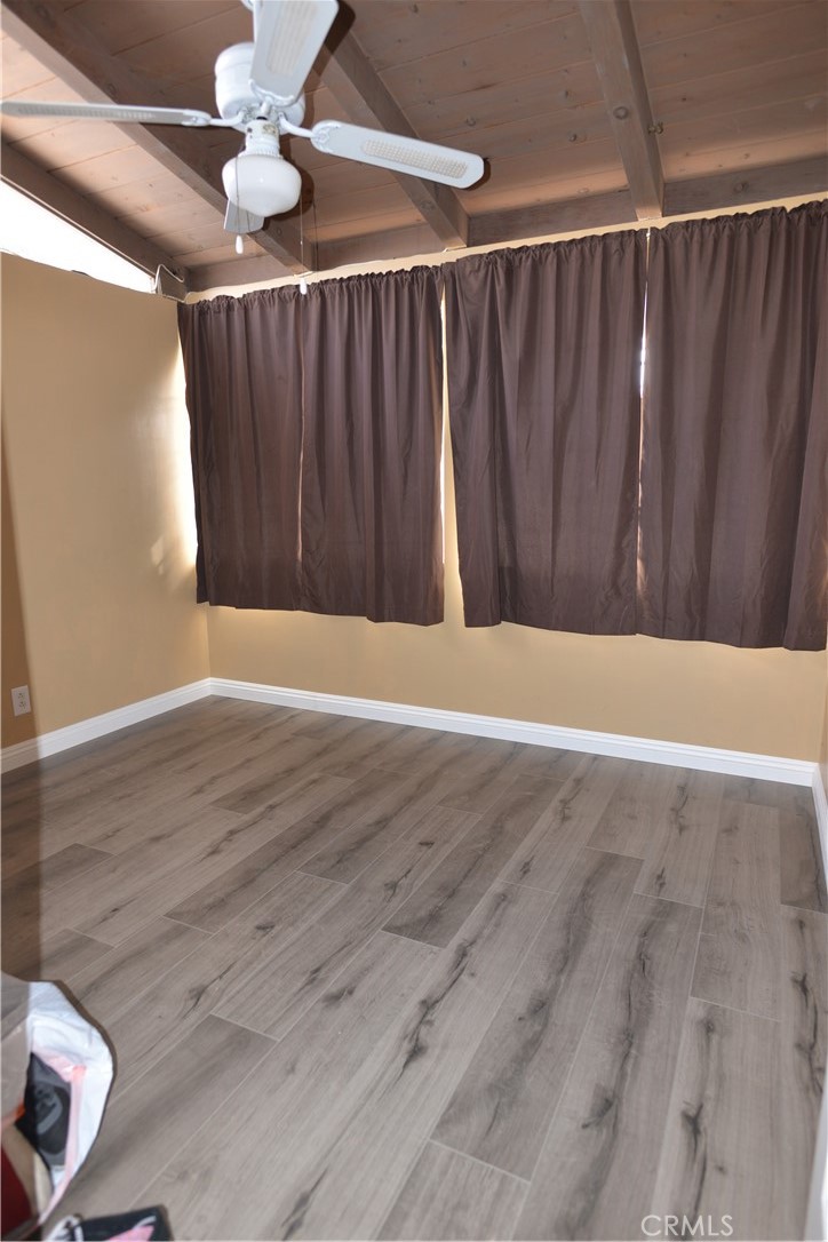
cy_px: 621
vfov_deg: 84.0
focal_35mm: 20
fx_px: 690
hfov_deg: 61.9
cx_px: 414
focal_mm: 20
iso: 400
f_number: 2.8
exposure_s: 1/100
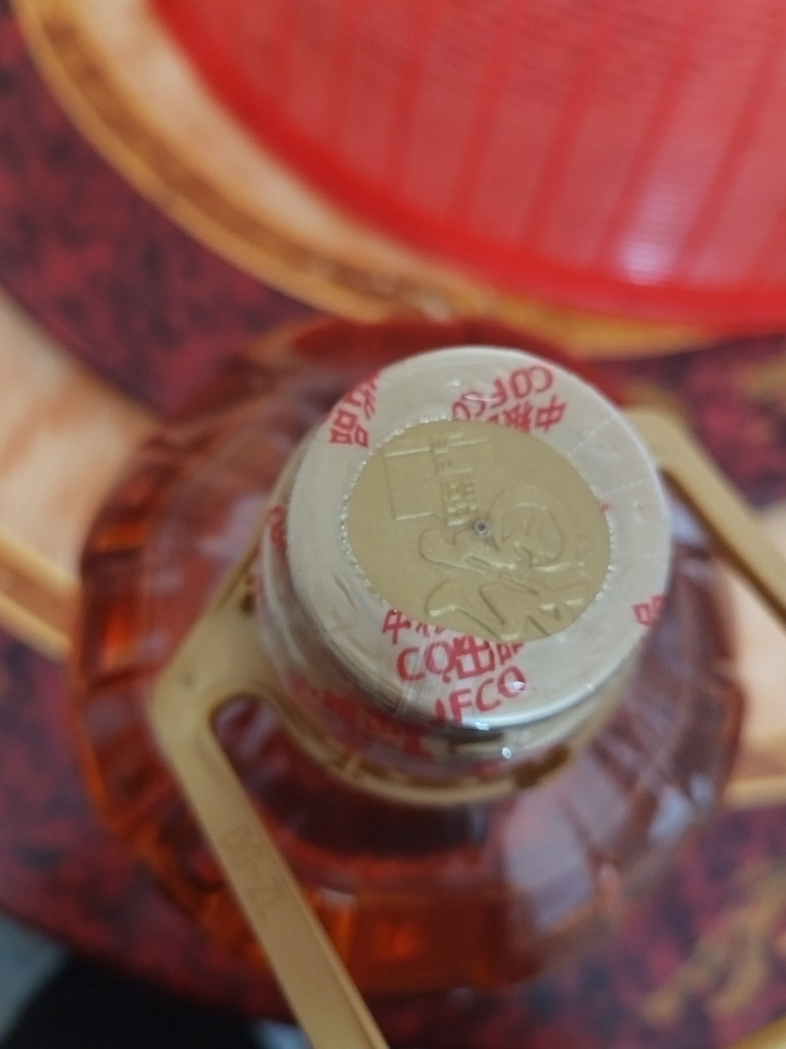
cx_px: 393
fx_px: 696
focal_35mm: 23
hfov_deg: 58.9
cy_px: 524
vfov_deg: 73.9
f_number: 1.9
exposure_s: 1/50
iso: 4719
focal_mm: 5.52
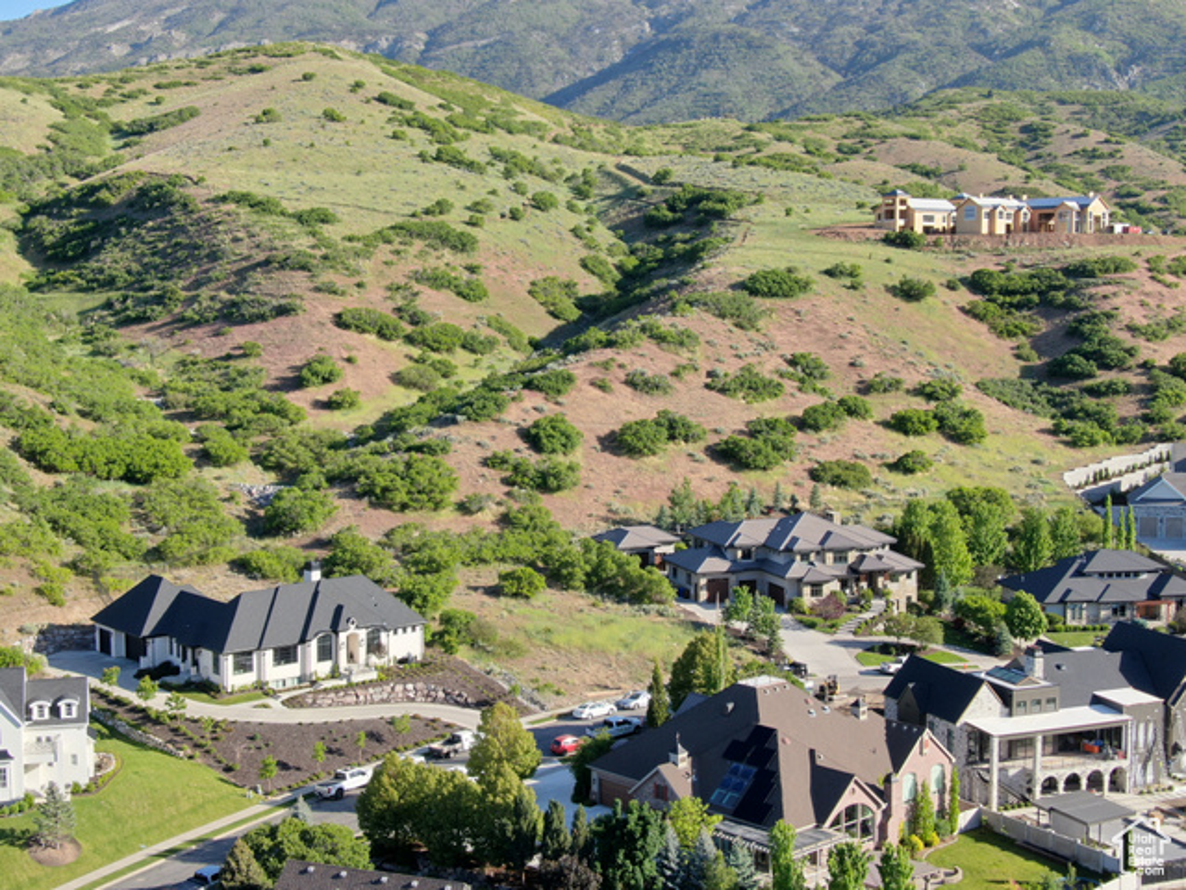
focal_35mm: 48
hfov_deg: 39.7
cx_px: 593
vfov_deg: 30.3
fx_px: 1645
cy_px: 445
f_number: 3.8
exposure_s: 1/320
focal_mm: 8.6
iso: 100
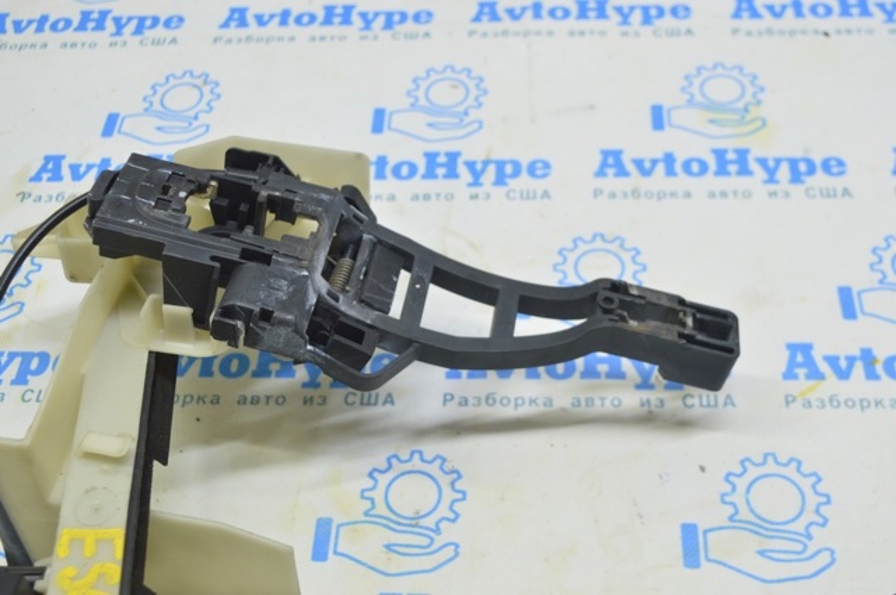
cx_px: 448
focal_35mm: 48
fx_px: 1193
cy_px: 298
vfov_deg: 28.0
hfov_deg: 41.2
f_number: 5.6
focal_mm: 32
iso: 400
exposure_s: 1/20
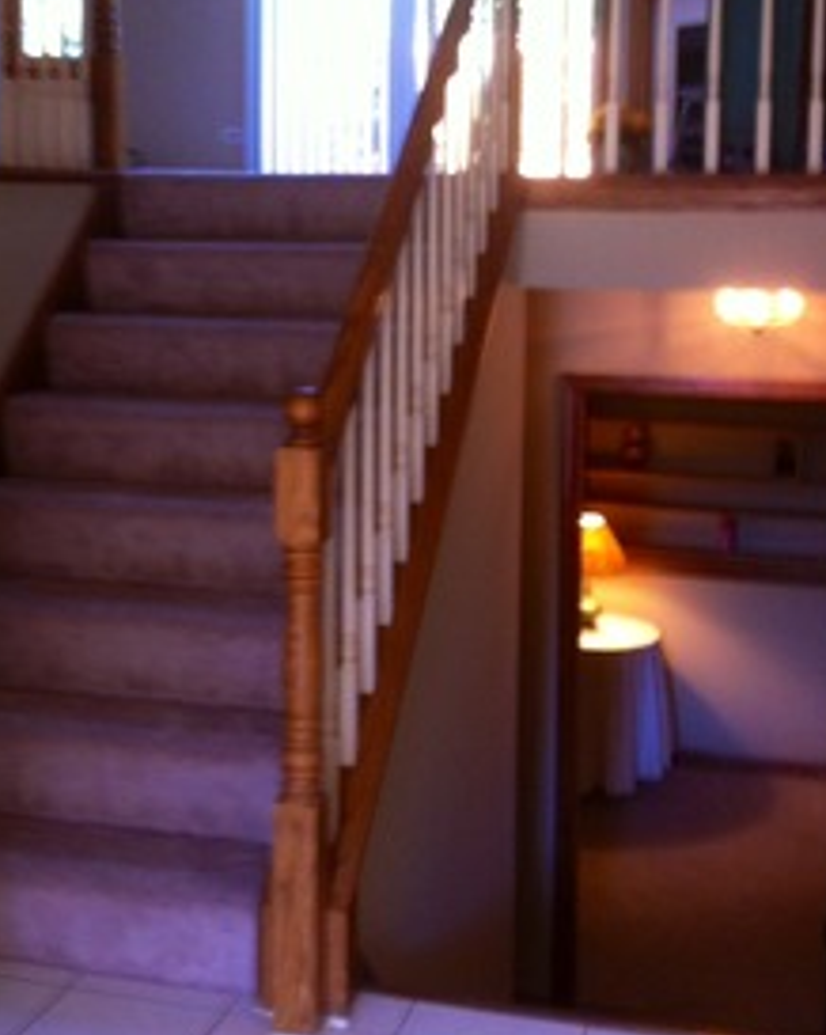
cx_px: 347
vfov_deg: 31.2
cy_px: 326
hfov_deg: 25.3
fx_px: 1836
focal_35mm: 60
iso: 100
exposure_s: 1/15
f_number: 2.8
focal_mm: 3.85
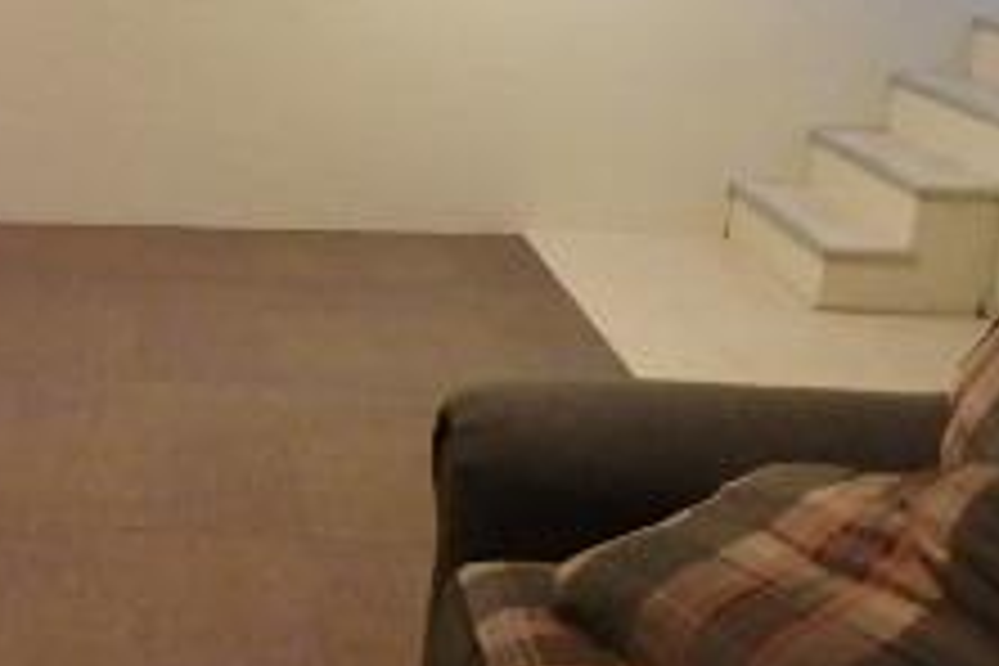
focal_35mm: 63
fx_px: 1748
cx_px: -72
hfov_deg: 29.1
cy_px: 130
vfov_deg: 21.3
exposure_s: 1/30
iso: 800
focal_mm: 3.7
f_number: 3.5
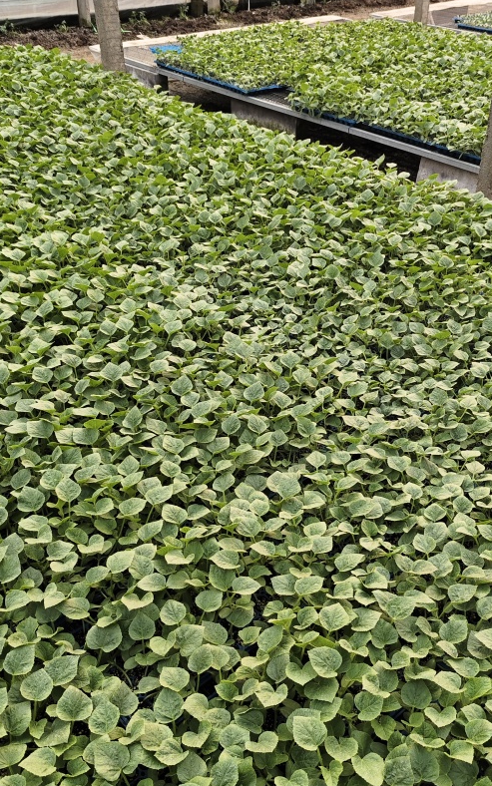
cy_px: 458
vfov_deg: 57.8
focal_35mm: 33
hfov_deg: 38.3
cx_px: 265
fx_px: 707
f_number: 1.75
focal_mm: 5.5
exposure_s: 1/123
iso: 73
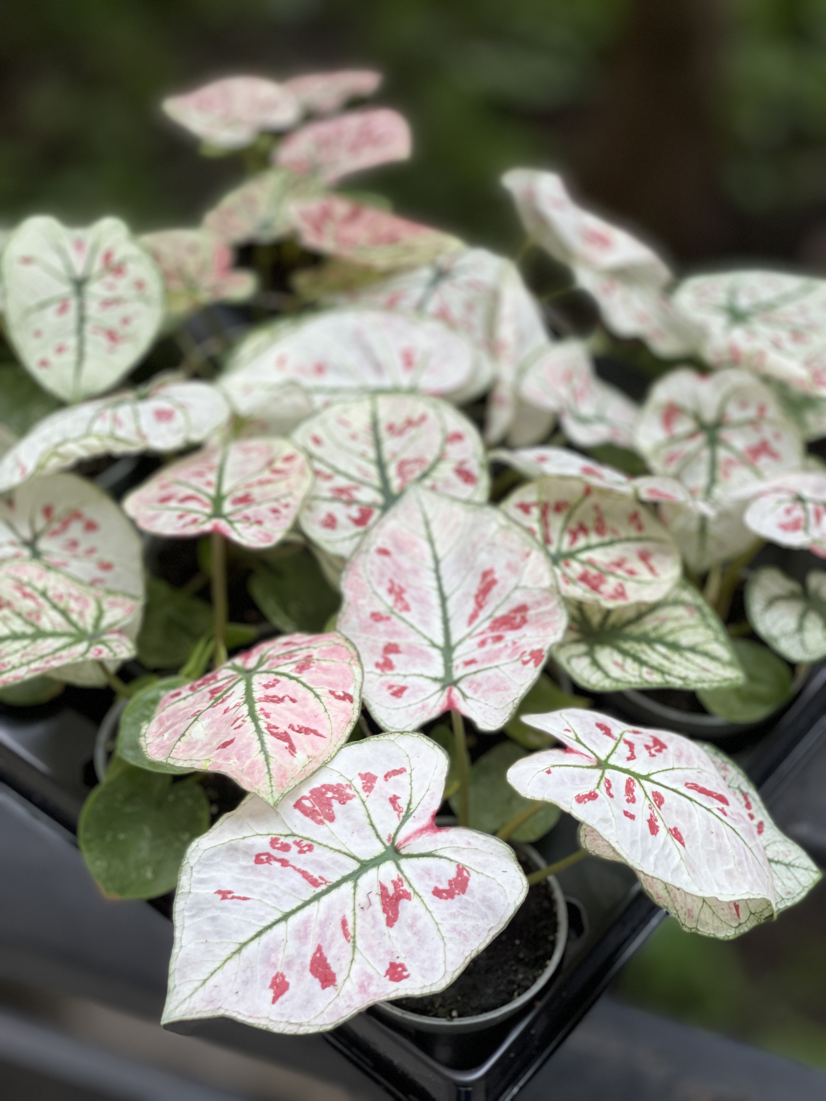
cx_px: 413
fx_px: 2036
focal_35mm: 64
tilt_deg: -47.4
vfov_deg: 30.3
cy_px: 550
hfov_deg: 22.9
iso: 80
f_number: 2.2
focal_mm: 7.5
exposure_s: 1/121
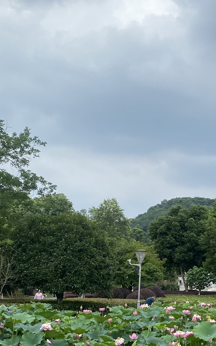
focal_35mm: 61
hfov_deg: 21.1
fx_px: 575
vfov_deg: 33.2
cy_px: 230
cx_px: 167
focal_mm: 4.25
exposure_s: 1/839
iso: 32
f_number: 1.8
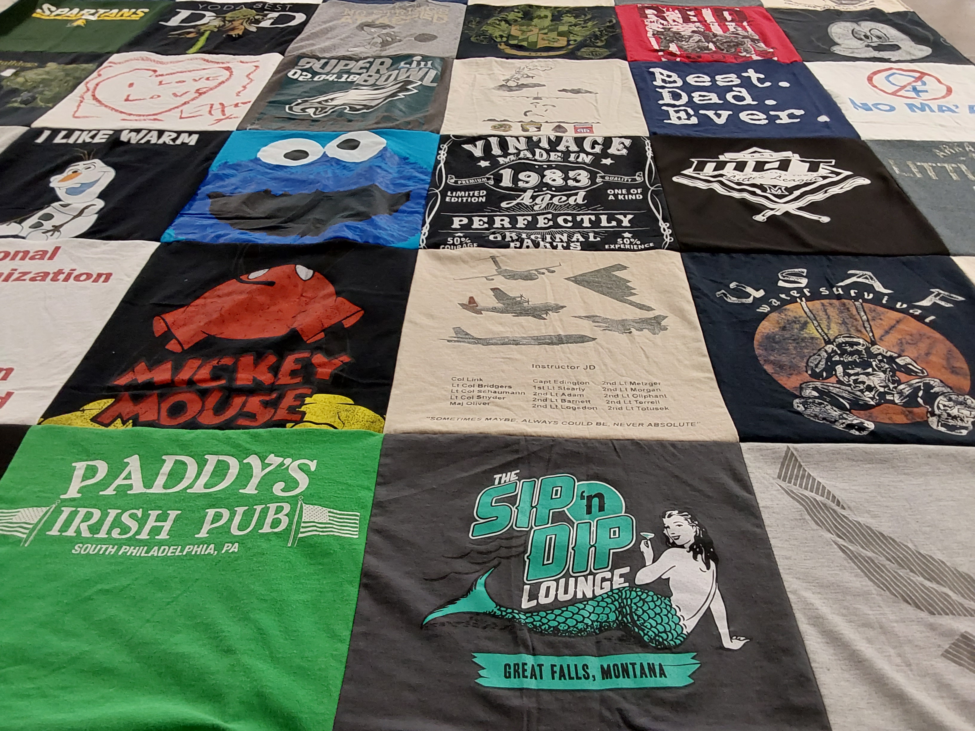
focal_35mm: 28
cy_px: 366
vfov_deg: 49.7
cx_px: 488
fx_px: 789
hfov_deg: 63.4
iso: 125
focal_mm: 2.91
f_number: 1.9
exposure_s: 1/60
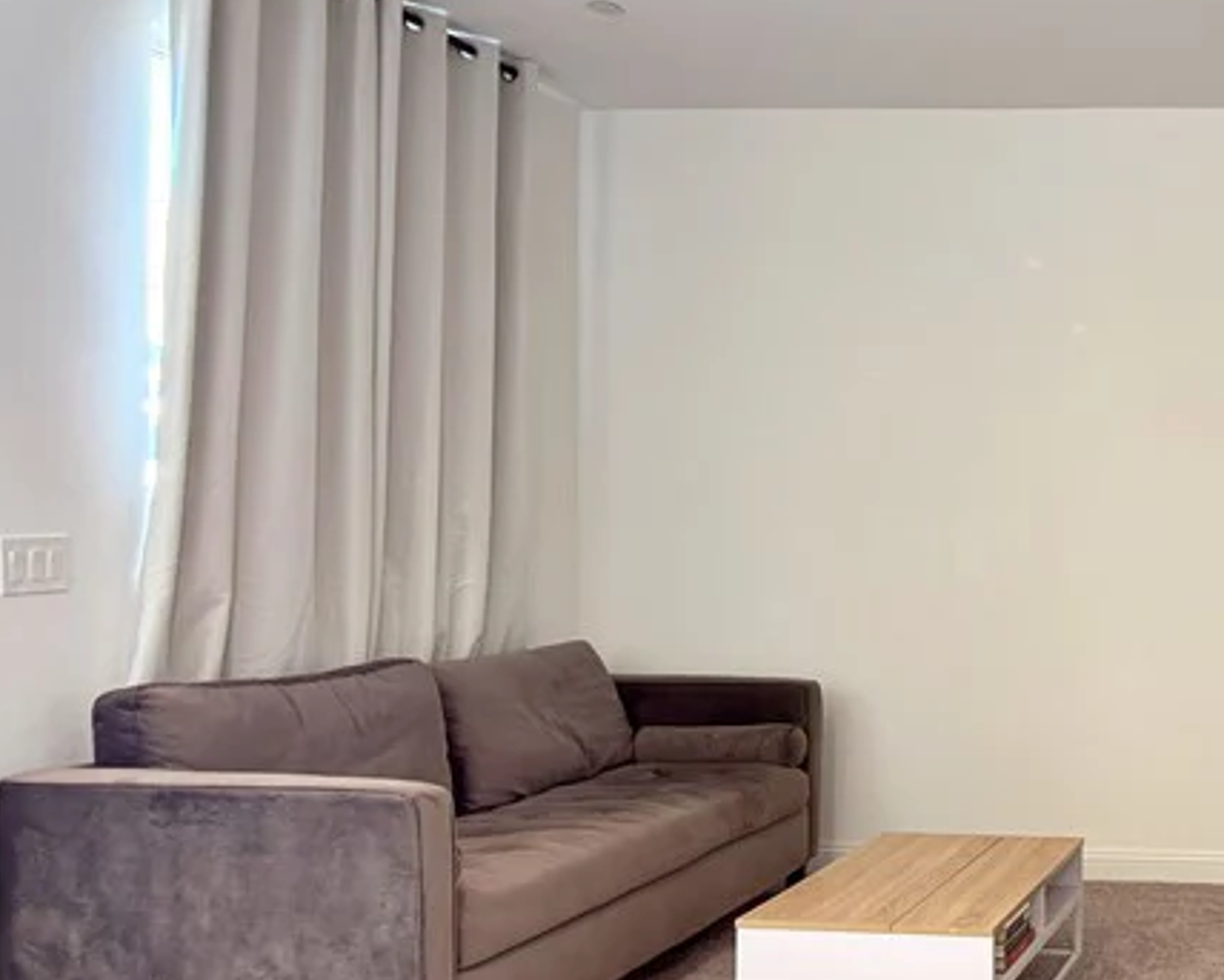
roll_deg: +0.5
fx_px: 2030
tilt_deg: -1.2
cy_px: 551
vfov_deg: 27.1
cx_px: 1247
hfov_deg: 30.9
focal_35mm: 56
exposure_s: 1/60
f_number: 1.78
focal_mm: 6.76
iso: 200
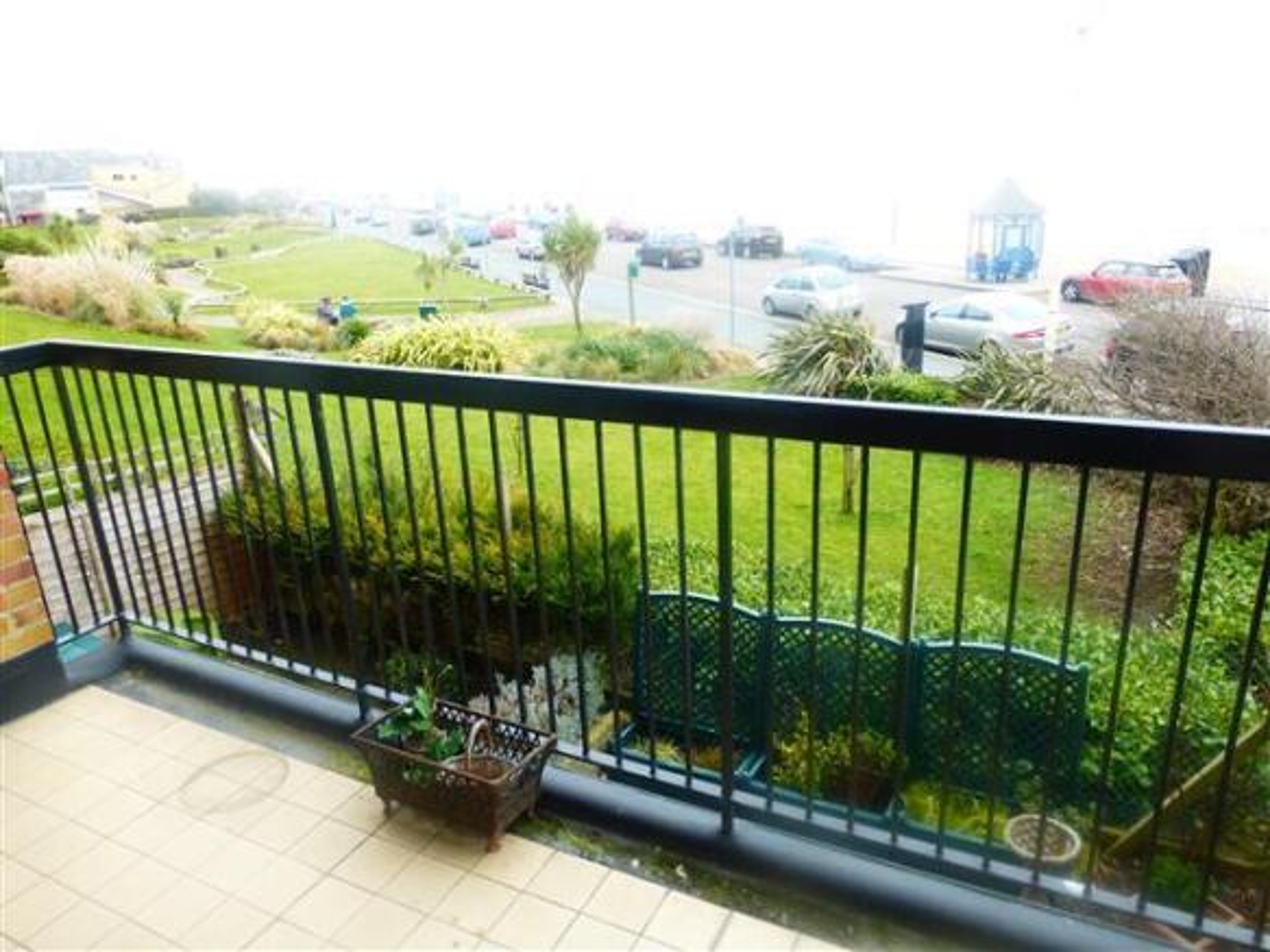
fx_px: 880
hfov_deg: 71.6
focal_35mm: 24
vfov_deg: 56.8
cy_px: 476
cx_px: 635
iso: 100
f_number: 3.3
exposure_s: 1/60
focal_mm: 4.3
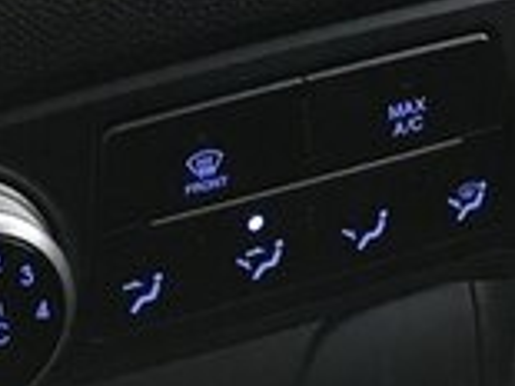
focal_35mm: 119
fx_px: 1769
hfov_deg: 15.7
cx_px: -156
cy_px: -331
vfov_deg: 11.5
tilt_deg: -29.6
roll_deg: +1.1
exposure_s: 1/17
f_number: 1.8
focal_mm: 3.99
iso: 50
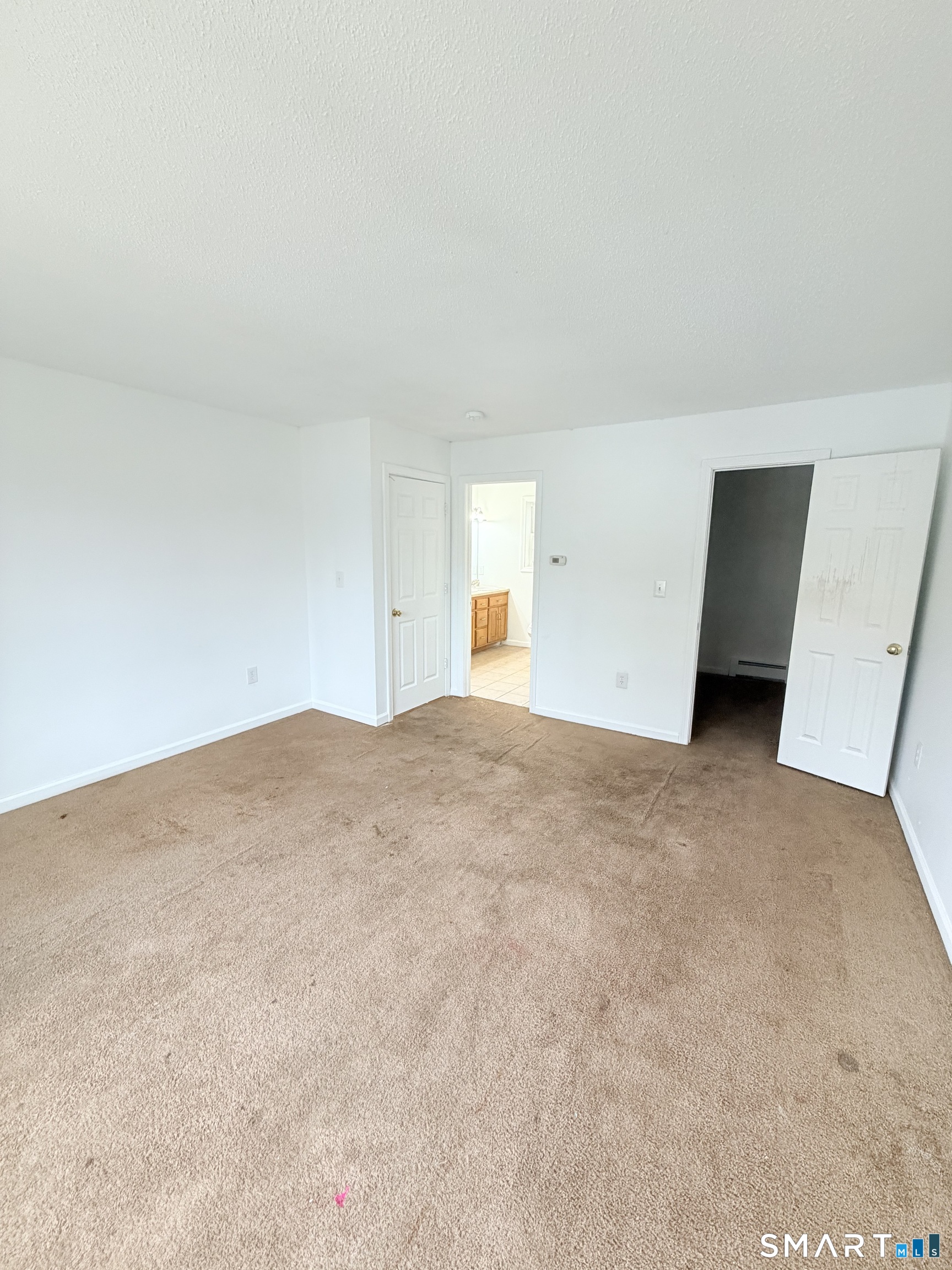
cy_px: 635
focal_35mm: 14
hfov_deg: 85.7
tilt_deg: -8.2
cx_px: 476
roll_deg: -0.8
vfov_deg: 102.1
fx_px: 513
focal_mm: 2.22
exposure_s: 1/60
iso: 320
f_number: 2.2
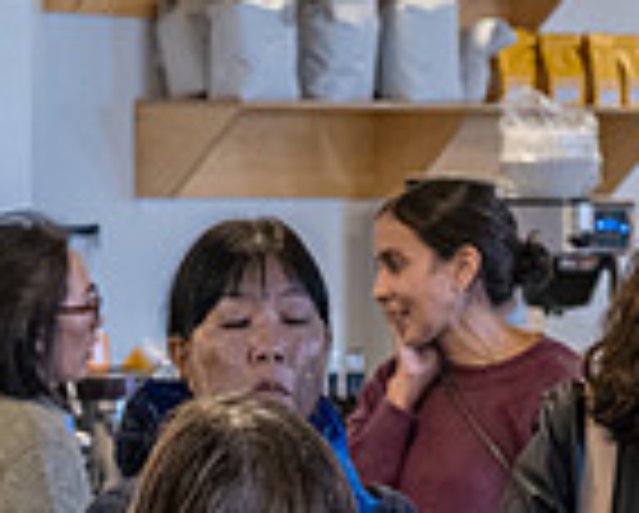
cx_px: 283
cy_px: 465
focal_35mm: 259
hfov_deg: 7.5
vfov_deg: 6.0
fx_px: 4905
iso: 4000
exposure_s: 1/320
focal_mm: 55
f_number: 4.5
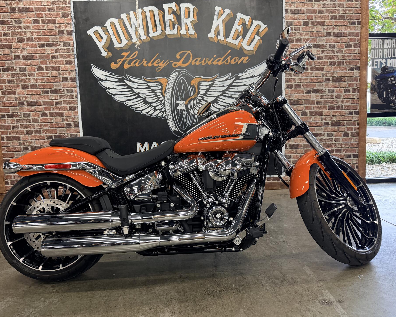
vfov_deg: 54.9
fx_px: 305
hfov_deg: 66.0
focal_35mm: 26
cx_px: 194
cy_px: 153
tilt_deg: -5.7
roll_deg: +1.5
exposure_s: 1/120
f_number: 1.78
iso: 250
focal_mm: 6.76
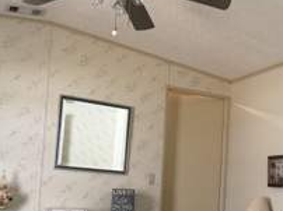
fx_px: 465
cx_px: 223
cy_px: 170
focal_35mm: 57
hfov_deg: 33.0
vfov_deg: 25.2
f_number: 1.78
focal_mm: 6.76
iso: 200
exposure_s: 1/121
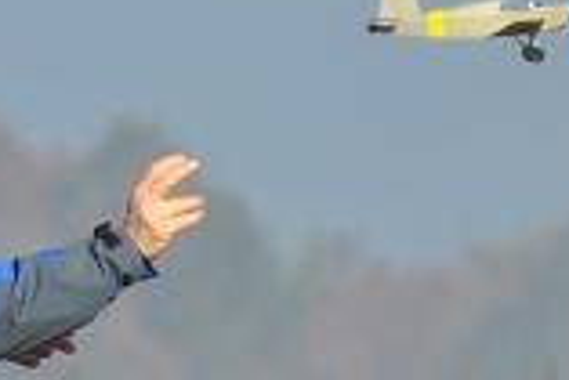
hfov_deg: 1.9
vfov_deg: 1.2
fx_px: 17513
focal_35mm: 1107
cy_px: 422
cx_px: 161
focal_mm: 200
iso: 200
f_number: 5.6
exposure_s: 1/1000
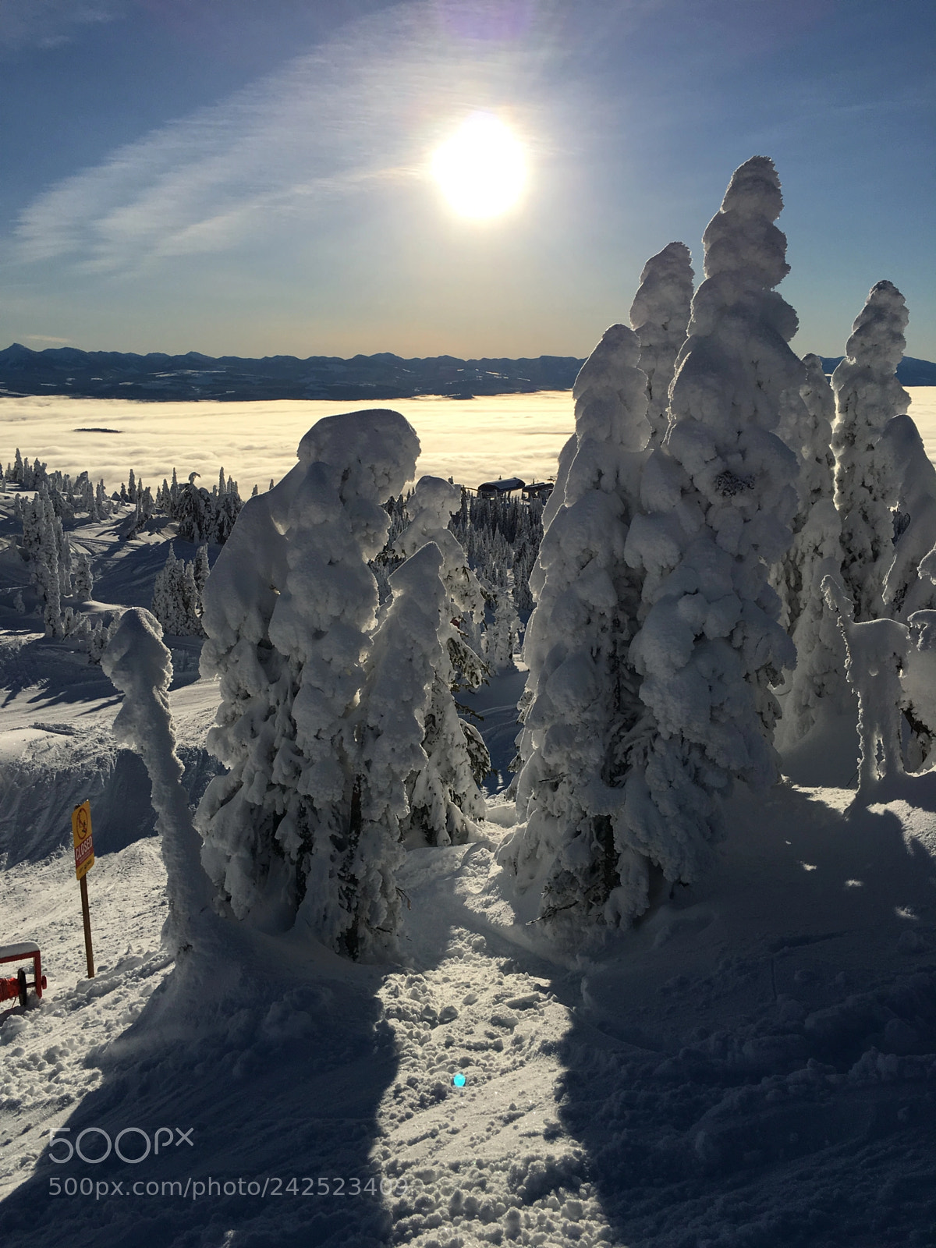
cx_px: 468
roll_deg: +0.3
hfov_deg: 48.2
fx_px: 1046
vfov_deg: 61.7
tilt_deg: -15.4
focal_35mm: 29
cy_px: 624
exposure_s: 1/5917
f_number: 2.2
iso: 25
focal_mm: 4.15
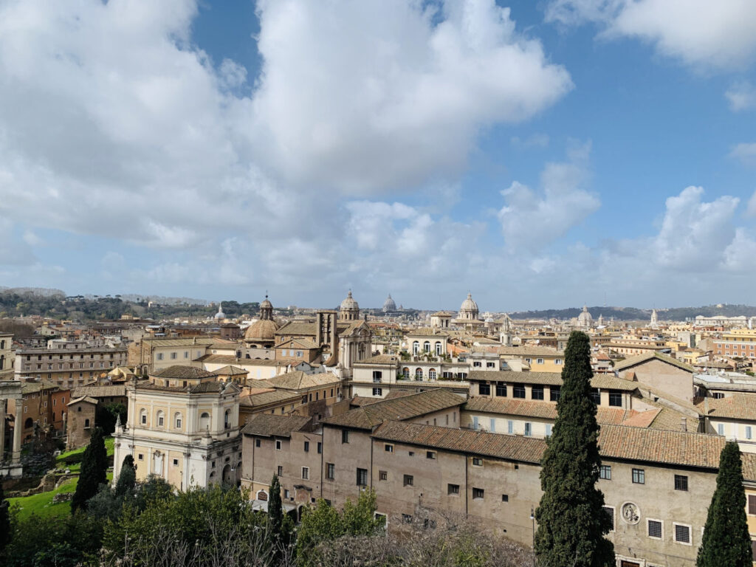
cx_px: 378
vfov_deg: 53.1
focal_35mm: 26
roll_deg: -0.3
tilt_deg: +4.3
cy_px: 284
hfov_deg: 67.3
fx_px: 568
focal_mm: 4.25
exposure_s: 1/3289
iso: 25
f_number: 1.8
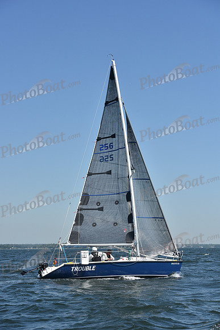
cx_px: 110
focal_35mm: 70
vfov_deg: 28.8
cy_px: 165
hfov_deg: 19.5
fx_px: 641
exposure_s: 1/1250
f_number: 8
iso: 250
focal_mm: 70
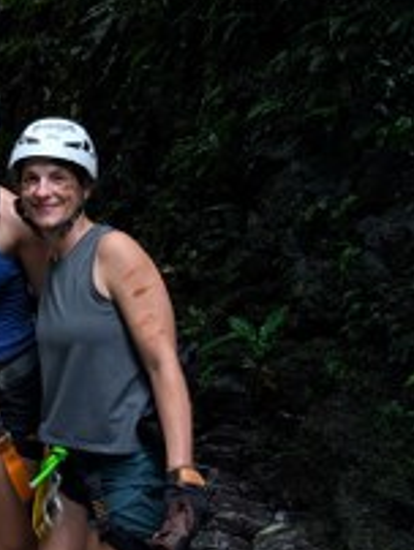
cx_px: -75
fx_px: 907
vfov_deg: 33.2
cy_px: 152
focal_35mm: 57
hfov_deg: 23.6
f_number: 1.68
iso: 1055
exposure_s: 1/164
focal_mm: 6.9
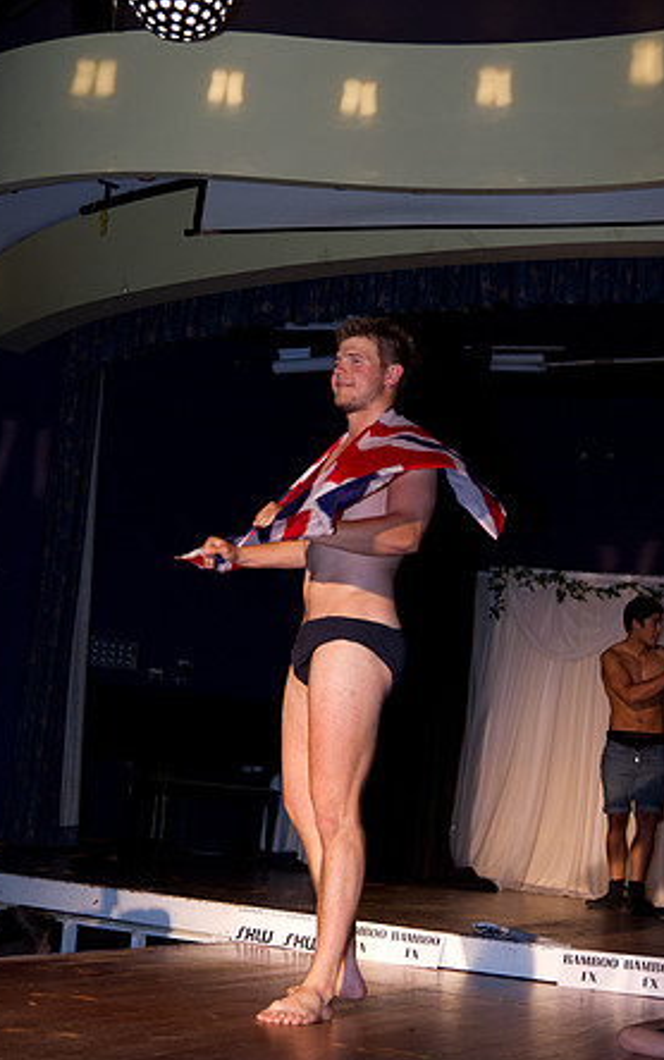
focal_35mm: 66
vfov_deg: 31.1
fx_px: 1908
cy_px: 535
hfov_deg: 19.7
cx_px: 321
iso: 640
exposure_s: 1/180
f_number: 2.8
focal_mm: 42.5
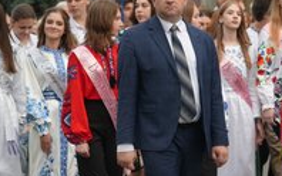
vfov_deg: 6.5
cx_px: 235
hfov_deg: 10.3
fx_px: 1553
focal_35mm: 202
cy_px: 99
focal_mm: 98
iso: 320
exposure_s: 1/160
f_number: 5
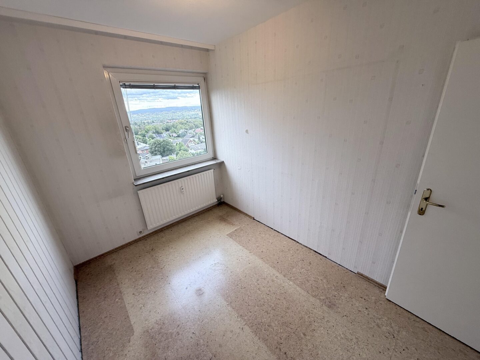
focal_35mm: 14
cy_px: 180
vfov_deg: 85.7
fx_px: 194
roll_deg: +3.8
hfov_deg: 102.1
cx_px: 240
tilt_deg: -19.5
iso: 100
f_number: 2.2
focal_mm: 2.22
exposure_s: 1/100
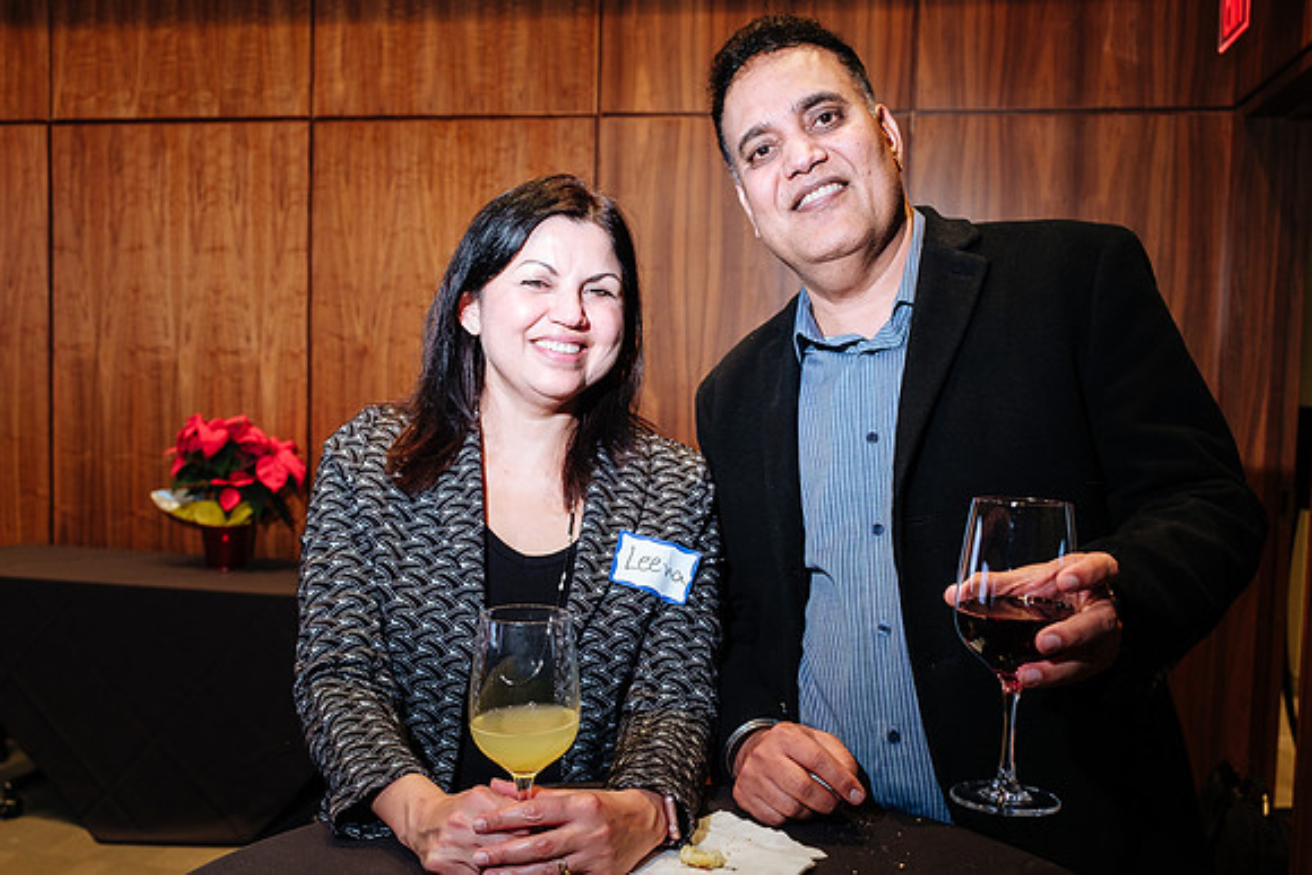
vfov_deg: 36.3
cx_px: 661
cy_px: 461
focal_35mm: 37
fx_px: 1335
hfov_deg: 52.3
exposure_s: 1/60
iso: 640
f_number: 4
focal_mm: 22
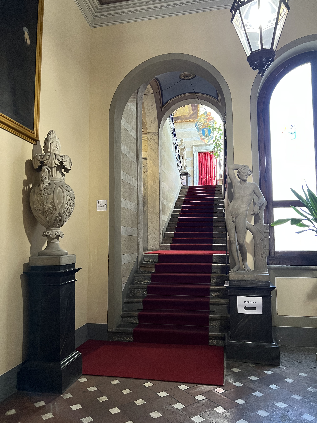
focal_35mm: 26
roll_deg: +0.3
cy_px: 212
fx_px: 317
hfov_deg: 53.1
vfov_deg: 67.3
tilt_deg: +4.8
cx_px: 158
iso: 500
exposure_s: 1/50
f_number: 1.5
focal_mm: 5.7
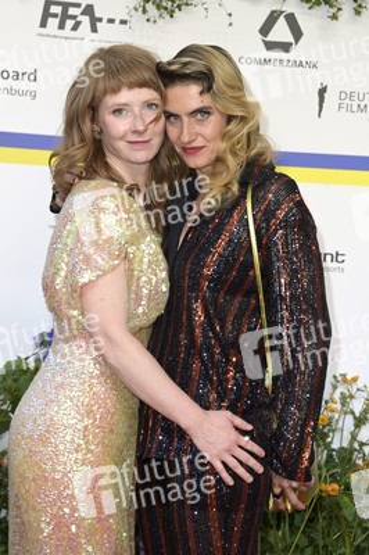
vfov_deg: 20.4
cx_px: 184
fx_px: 1540
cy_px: 278
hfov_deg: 13.7
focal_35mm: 100
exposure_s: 1/250
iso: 640
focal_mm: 100
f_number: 6.3
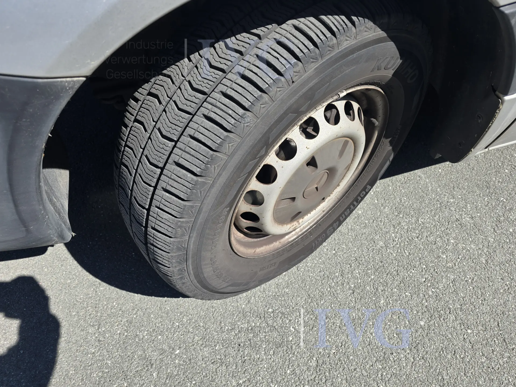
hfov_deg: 73.9
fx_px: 343
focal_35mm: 23
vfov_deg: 58.9
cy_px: 194
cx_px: 258
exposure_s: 1/374
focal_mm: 6.3
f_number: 1.7
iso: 12
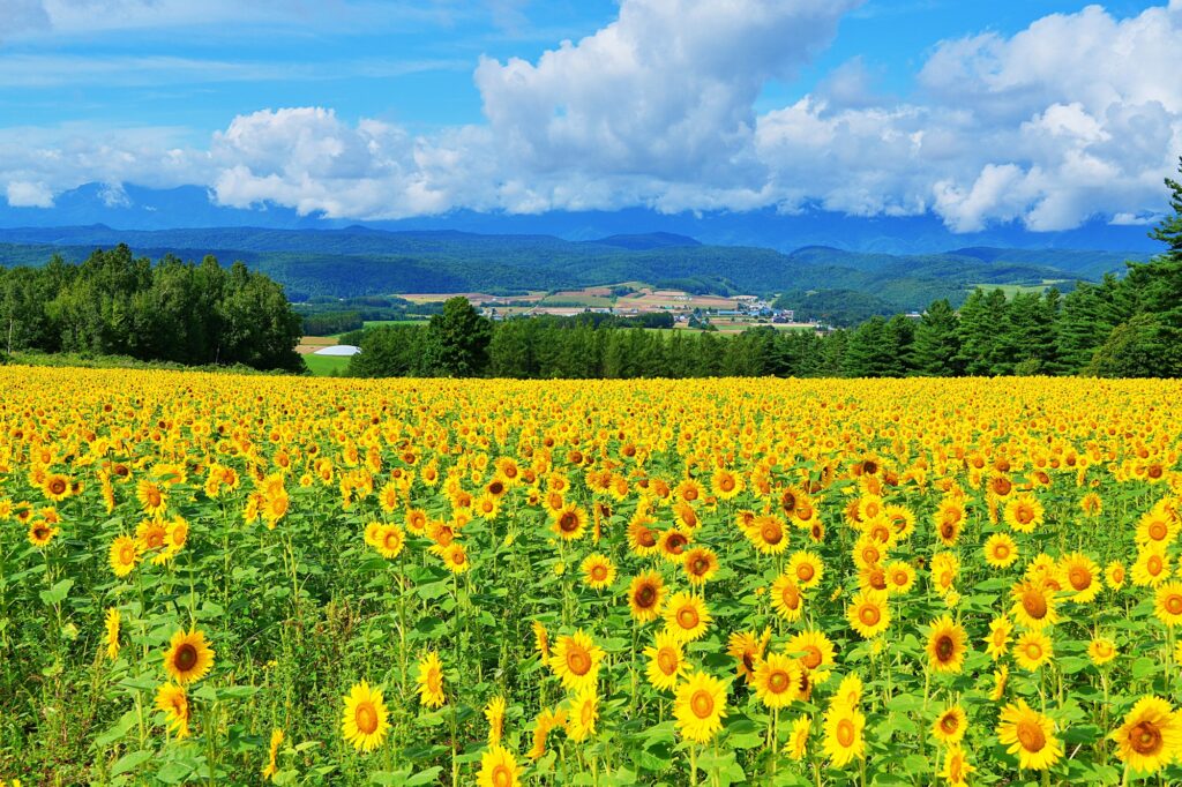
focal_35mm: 48
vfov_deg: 28.1
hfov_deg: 41.1
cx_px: 591
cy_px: 394
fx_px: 1575
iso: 100
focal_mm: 32
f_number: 9
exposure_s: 1/320
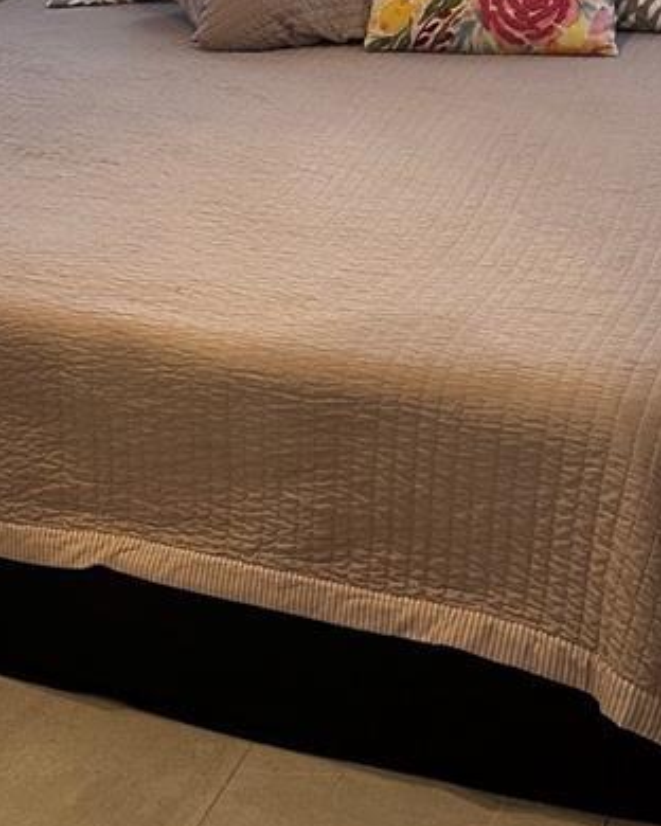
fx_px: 1761
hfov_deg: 21.2
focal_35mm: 72
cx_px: 233
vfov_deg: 25.6
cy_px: 95
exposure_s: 1/120
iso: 200
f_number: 1.78
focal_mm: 6.86
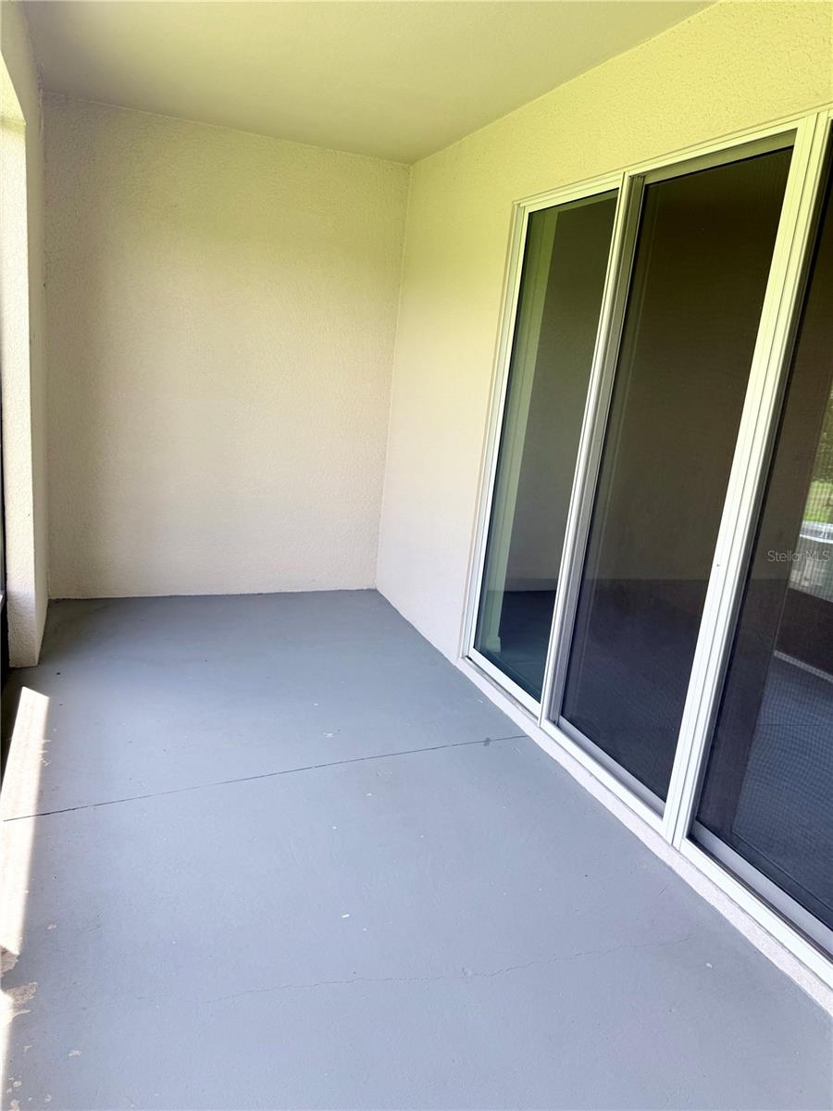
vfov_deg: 71.6
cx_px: 416
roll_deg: -5.7
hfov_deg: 56.8
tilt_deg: -14.5
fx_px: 770
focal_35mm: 24
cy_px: 556
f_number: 1.78
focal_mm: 6.76
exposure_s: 1/184
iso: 64
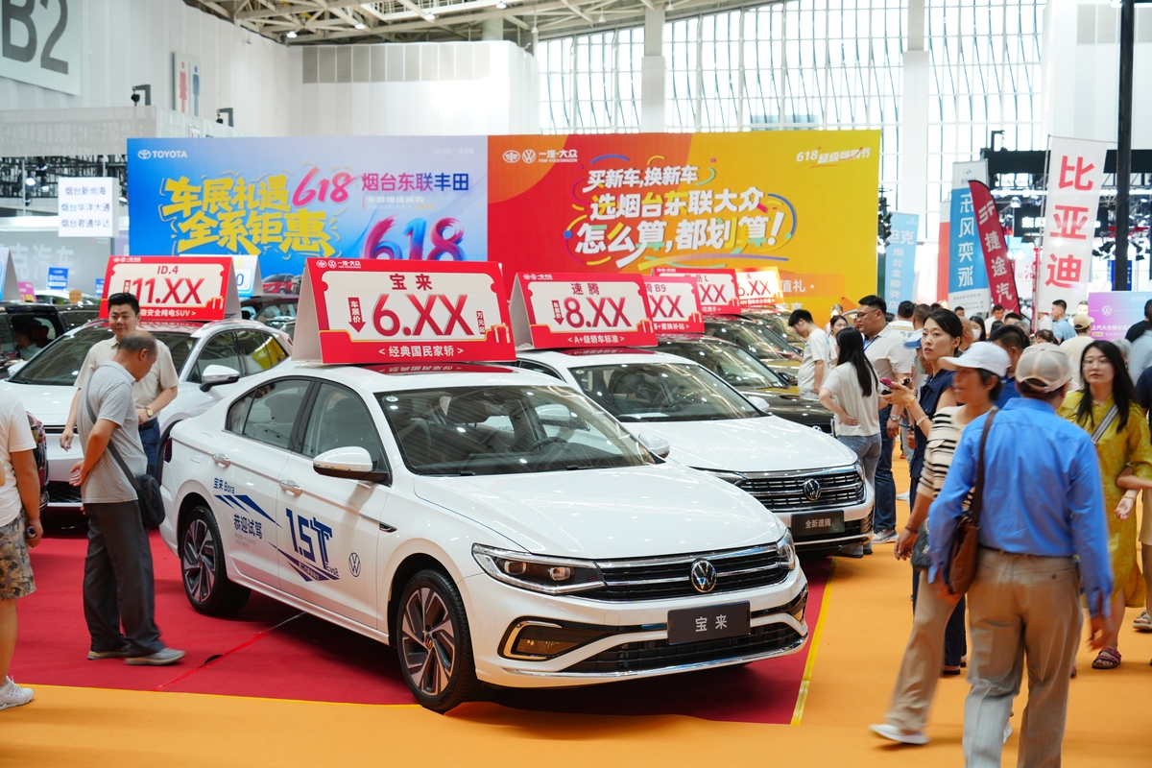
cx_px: 576
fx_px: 1568
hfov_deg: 40.3
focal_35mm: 49
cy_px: 384
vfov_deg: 27.5
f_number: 5.6
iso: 400
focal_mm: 49
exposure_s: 1/30
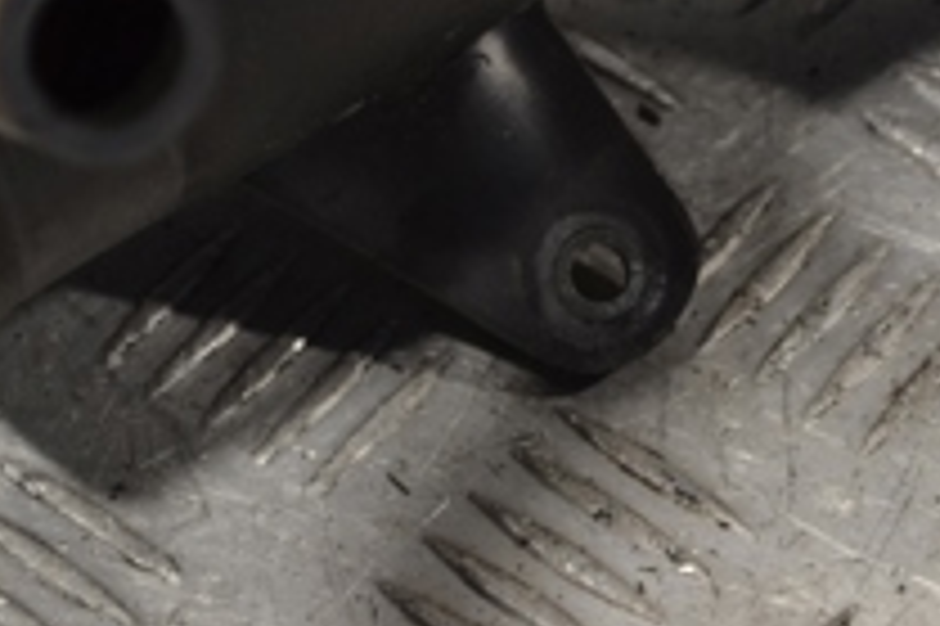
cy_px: -306
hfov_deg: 8.2
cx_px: 625
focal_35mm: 253
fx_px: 6588
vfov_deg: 5.4
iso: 200
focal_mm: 55
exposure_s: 1/30
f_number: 5.6
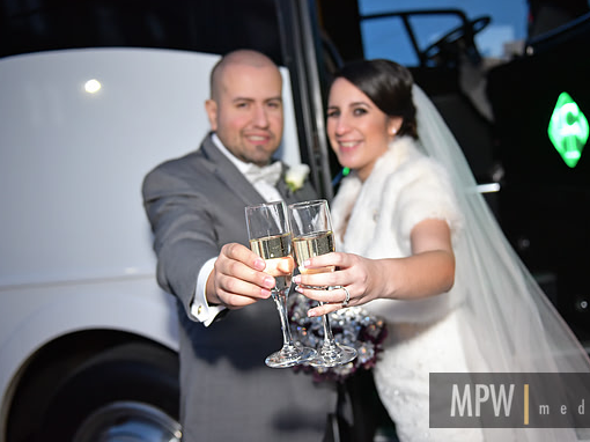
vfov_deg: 40.7
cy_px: 222
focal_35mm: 35
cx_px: 301
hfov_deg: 52.6
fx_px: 596
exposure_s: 1/125
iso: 2000
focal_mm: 32
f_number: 2.8
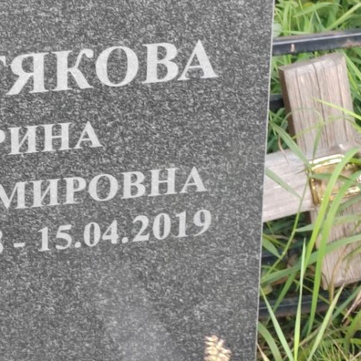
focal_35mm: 143
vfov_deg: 12.2
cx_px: 26
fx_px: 1687
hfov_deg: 12.1
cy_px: 163
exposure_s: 1/100
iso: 100
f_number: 1.9
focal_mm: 5.52
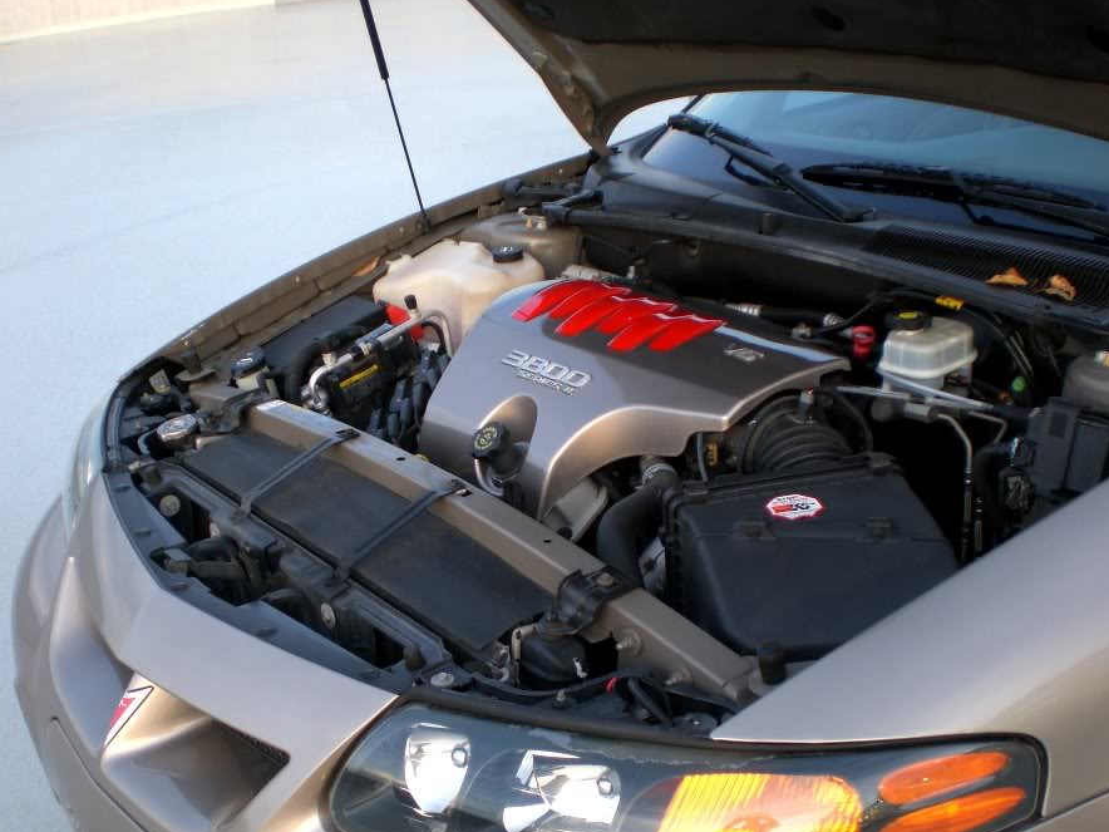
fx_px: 1410
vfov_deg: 32.9
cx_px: 572
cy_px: 417
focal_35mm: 44
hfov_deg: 42.9
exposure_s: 1/80
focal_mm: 6.3
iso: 100
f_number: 3.1
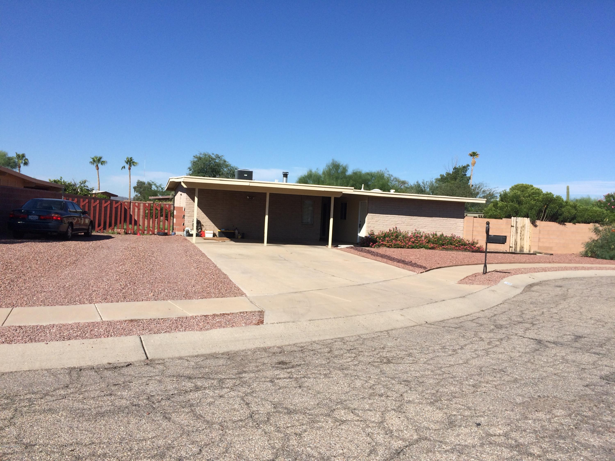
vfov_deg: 48.2
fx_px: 515
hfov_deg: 61.7
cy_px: 230
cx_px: 308
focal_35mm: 29
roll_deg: -3.1
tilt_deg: -3.8
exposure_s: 1/2933
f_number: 2.2
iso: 32
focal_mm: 4.15
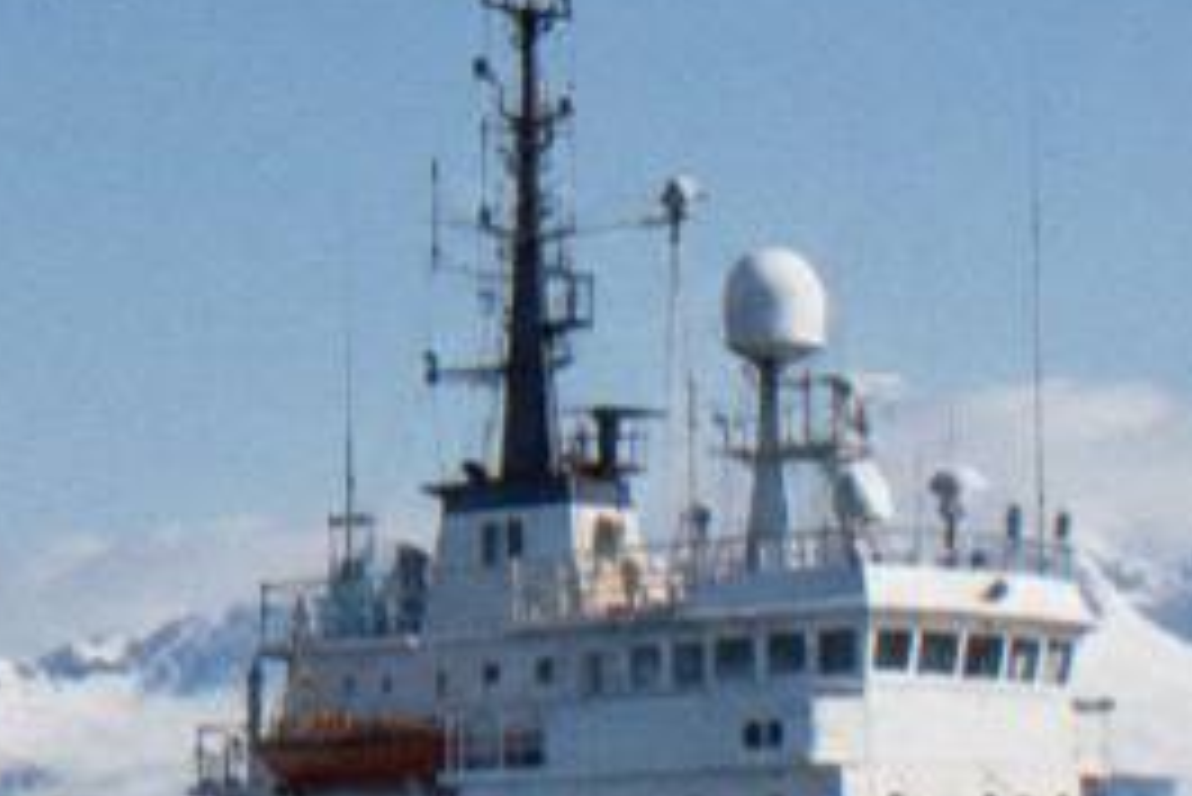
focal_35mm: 132
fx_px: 4373
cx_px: 738
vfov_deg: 10.3
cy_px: 715
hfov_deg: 15.5
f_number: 9
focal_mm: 35
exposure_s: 1/320
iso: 400
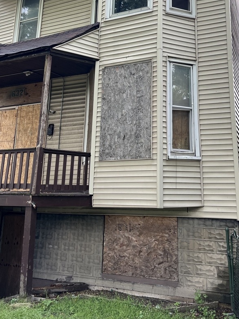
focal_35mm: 36
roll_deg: -0.5
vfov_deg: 50.5
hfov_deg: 39.5
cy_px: 110
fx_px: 331
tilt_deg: +16.9
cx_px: 145
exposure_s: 1/121
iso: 64
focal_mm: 5.7
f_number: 1.5
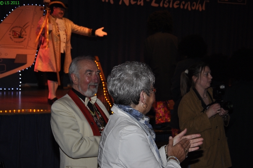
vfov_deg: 23.7
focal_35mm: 57
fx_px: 400
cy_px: 84
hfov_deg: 35.1
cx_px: 126
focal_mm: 38
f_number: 5
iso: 400
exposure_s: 1/60
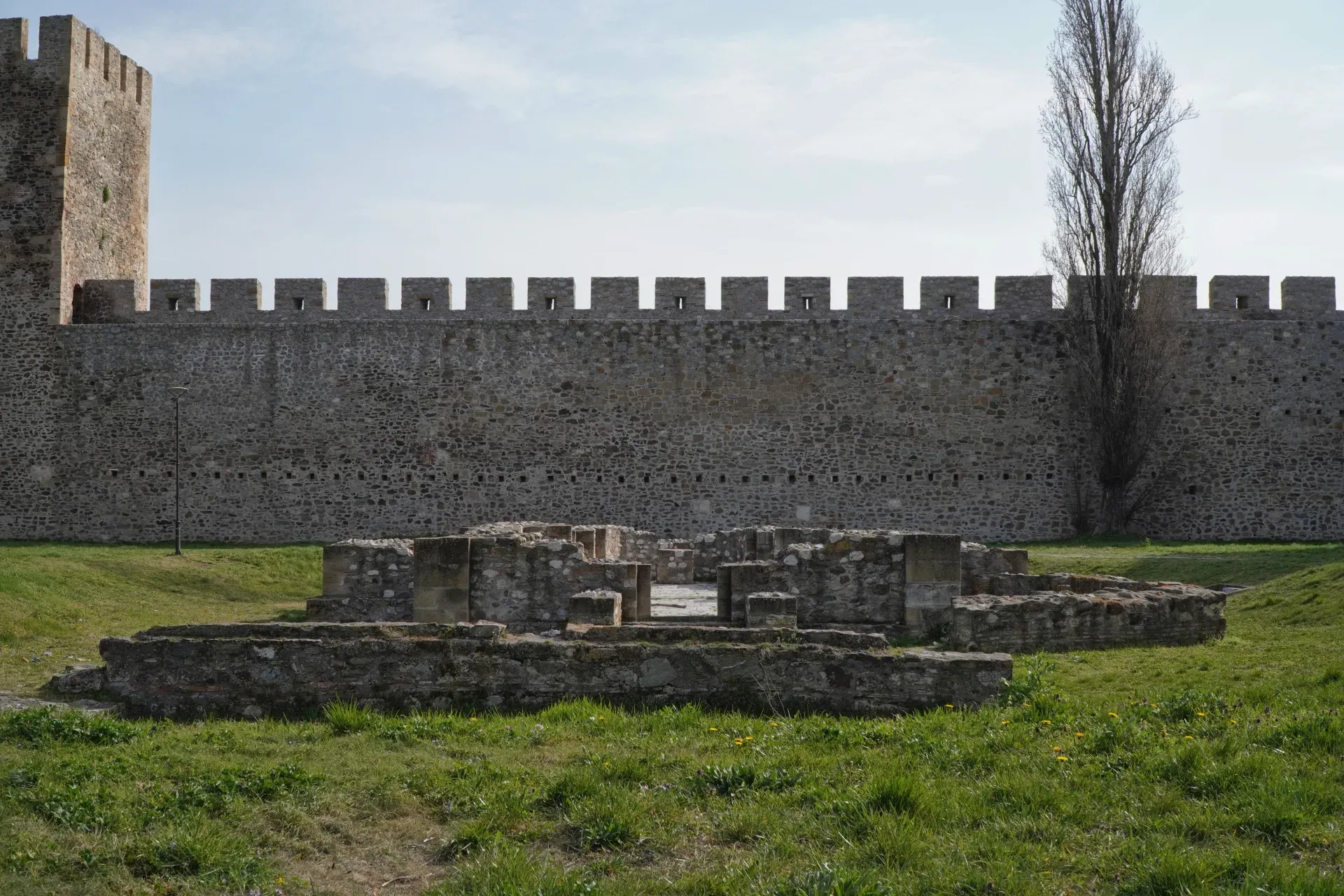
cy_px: 448
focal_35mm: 40
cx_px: 672
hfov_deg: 47.9
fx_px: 1512
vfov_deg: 33.0
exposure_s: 1/250
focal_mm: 27
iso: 320
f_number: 14
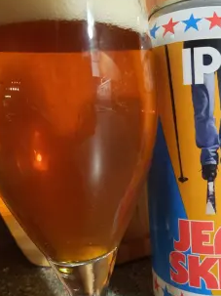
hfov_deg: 42.5
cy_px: 149
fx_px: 281
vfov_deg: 55.4
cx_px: 141
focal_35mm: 33
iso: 320
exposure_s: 1/24
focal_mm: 4.6
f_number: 2
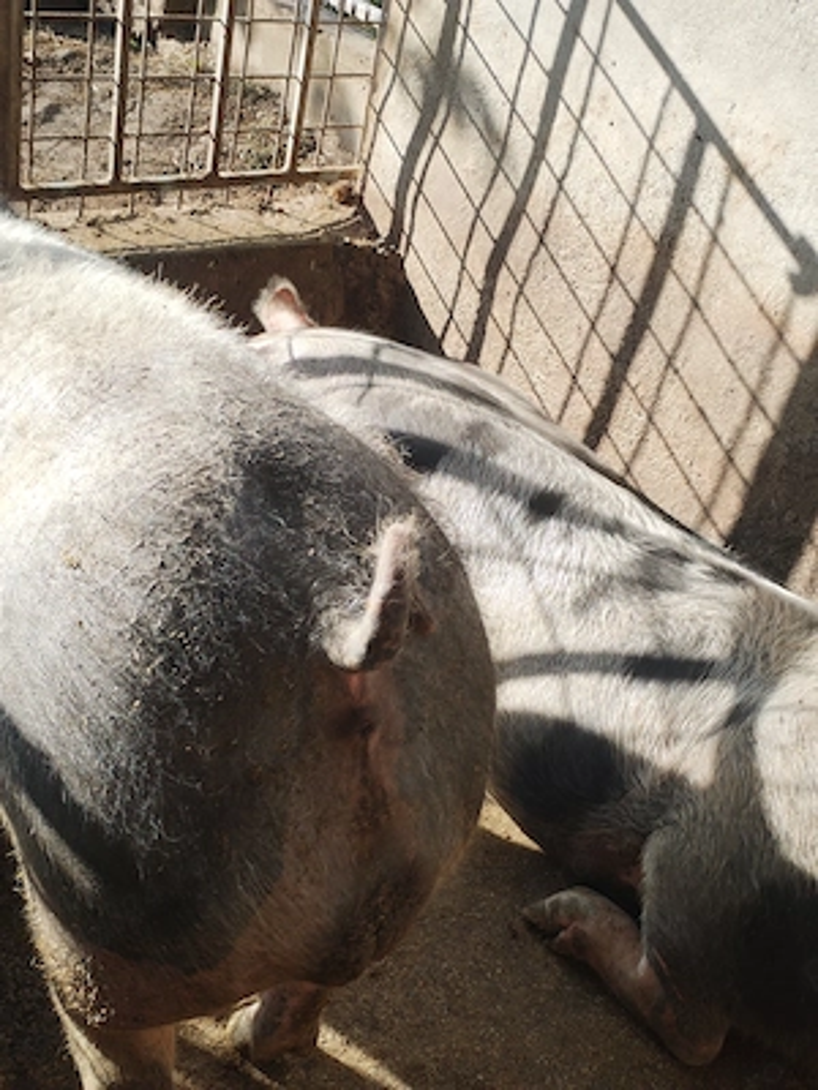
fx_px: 1292
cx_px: 409
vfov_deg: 45.8
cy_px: 545
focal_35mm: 41
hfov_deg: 35.1
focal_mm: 4.75
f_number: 1.8
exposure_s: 1/524
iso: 100
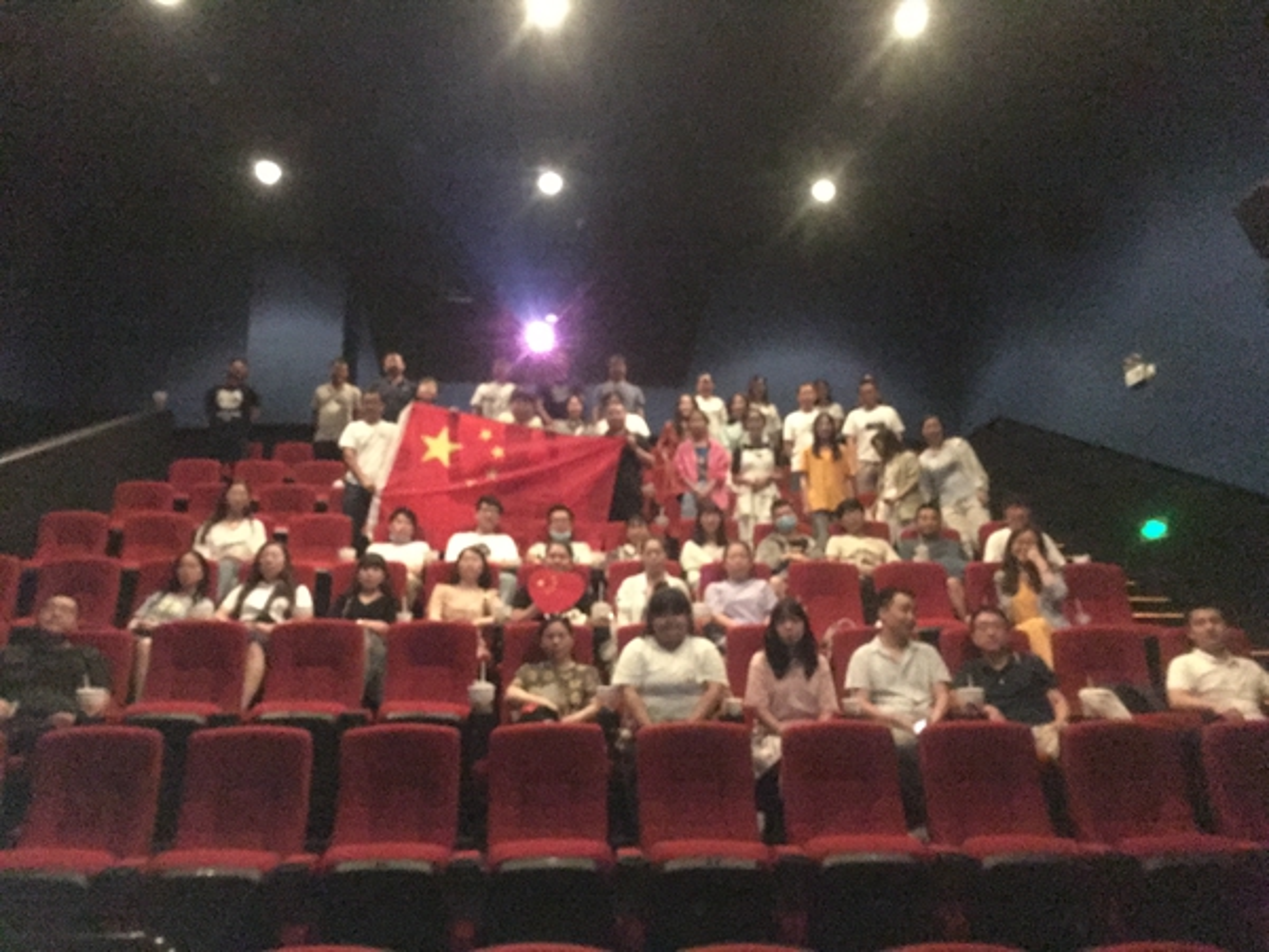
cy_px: 476
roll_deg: -0.3
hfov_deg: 61.7
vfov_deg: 48.2
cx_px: 634
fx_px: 1063
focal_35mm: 29
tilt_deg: +13.9
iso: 2000
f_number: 2.2
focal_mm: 4.15
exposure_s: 1/17
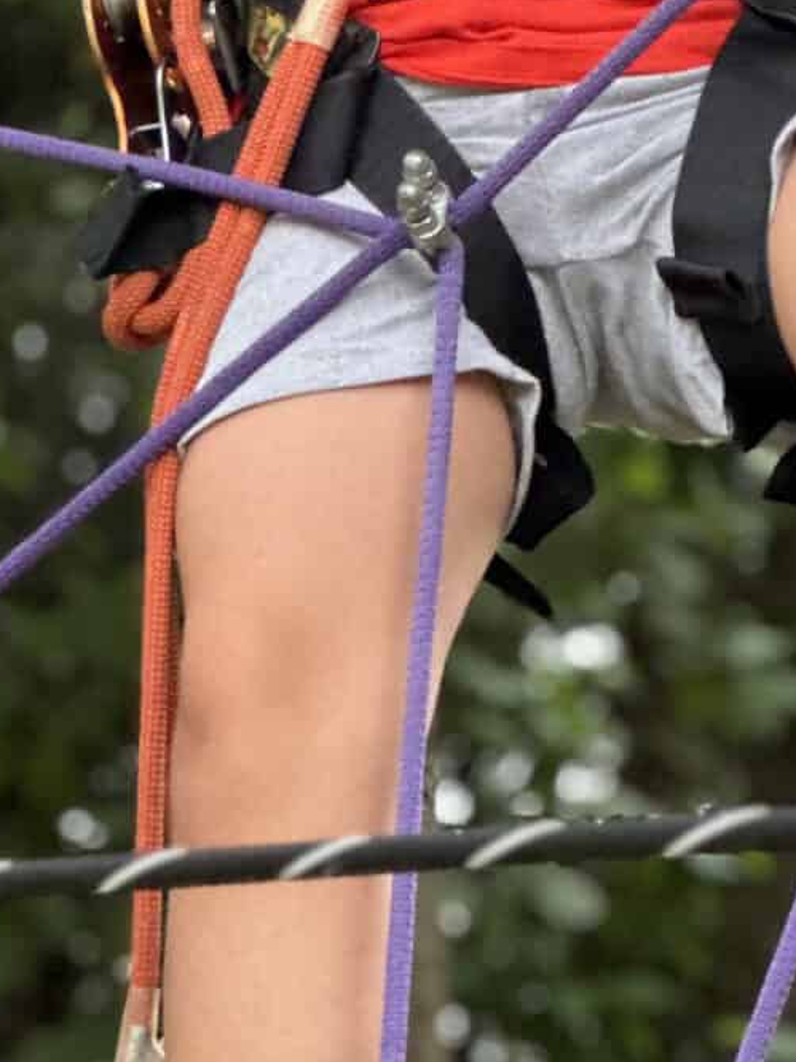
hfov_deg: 6.7
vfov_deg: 8.9
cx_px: 624
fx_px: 6811
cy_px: 70
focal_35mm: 222
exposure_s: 1/89
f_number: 2.8
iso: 250
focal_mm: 9
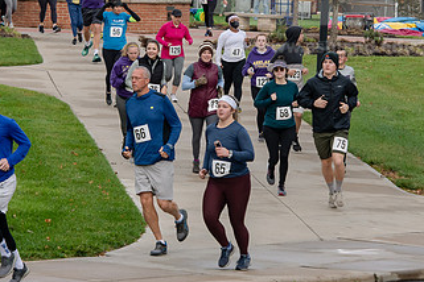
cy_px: 74
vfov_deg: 5.1
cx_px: 195
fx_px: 3192
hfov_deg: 7.6
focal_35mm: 271
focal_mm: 150
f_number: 6.3
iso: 640
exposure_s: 1/500
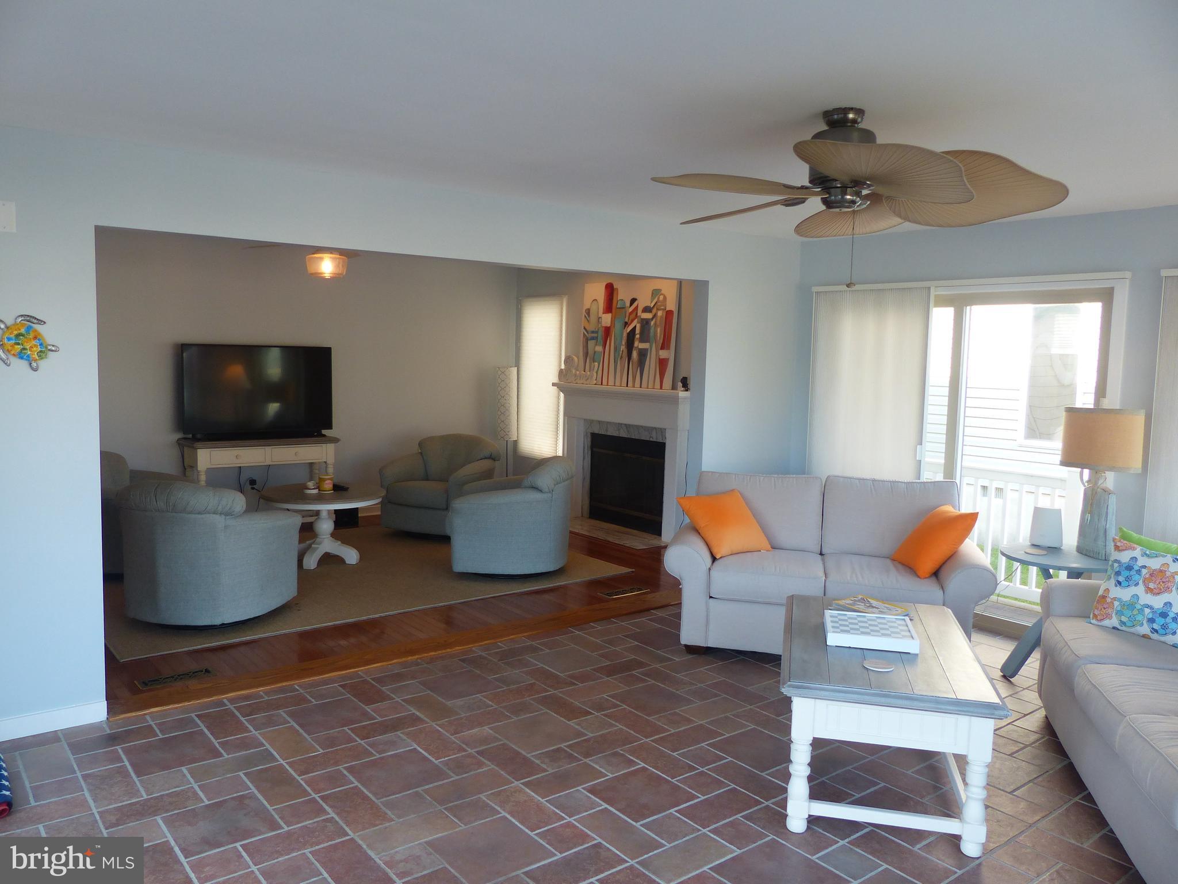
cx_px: 589
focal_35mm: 26
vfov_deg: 53.1
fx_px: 885
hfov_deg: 67.3
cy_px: 442
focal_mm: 4.5
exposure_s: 1/60
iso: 100
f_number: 2.8
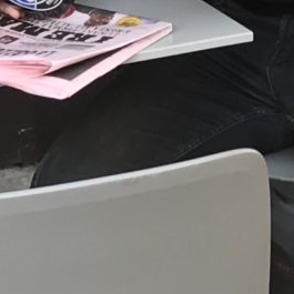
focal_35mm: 239
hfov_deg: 7.3
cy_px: -108
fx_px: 2297
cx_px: 345
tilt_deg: -14.5
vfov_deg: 7.2
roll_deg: +1.1
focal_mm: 3.99
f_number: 1.8
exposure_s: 1/121
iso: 20
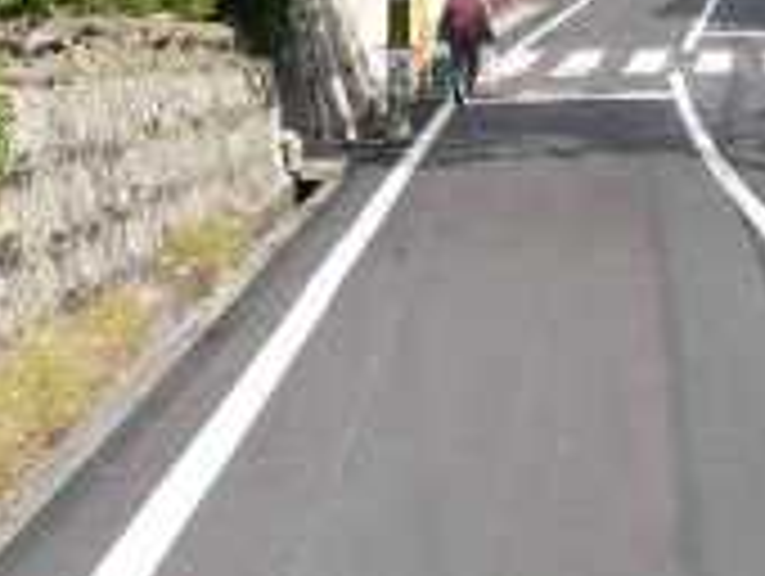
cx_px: 558
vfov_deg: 15.5
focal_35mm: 92
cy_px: -112
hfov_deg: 21.1
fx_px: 2036
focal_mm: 5.8
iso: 80
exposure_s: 1/160
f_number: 5.6
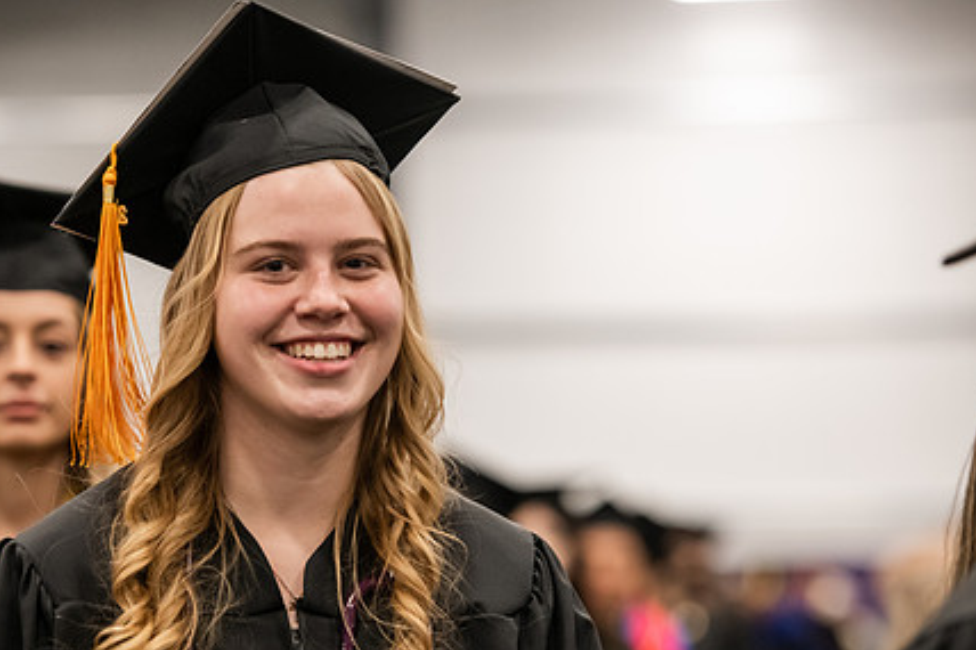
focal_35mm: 183
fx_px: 4959
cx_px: 395
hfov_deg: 11.2
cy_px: 439
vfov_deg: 7.5
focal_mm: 135
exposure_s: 1/200
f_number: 3.2
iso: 2000
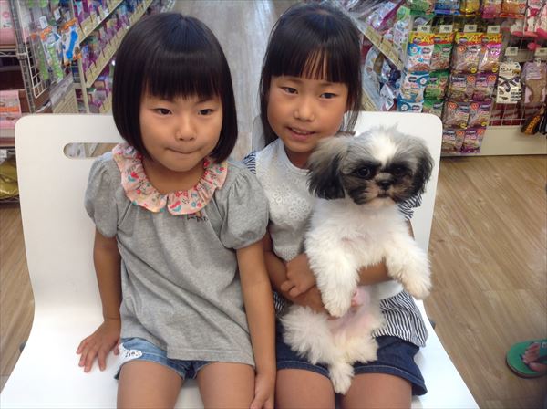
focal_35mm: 35
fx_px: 552
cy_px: 204
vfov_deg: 40.6
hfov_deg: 52.7
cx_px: 274
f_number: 2.4
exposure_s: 1/30
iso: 64
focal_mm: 4.28
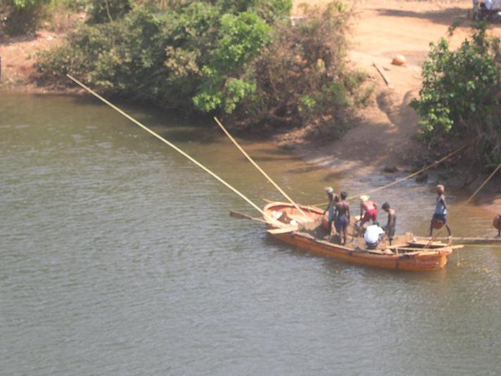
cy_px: 47
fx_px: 1868
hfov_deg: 15.3
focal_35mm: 129
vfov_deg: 11.4
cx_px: 304
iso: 100
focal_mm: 15.3
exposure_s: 1/243
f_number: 3.8
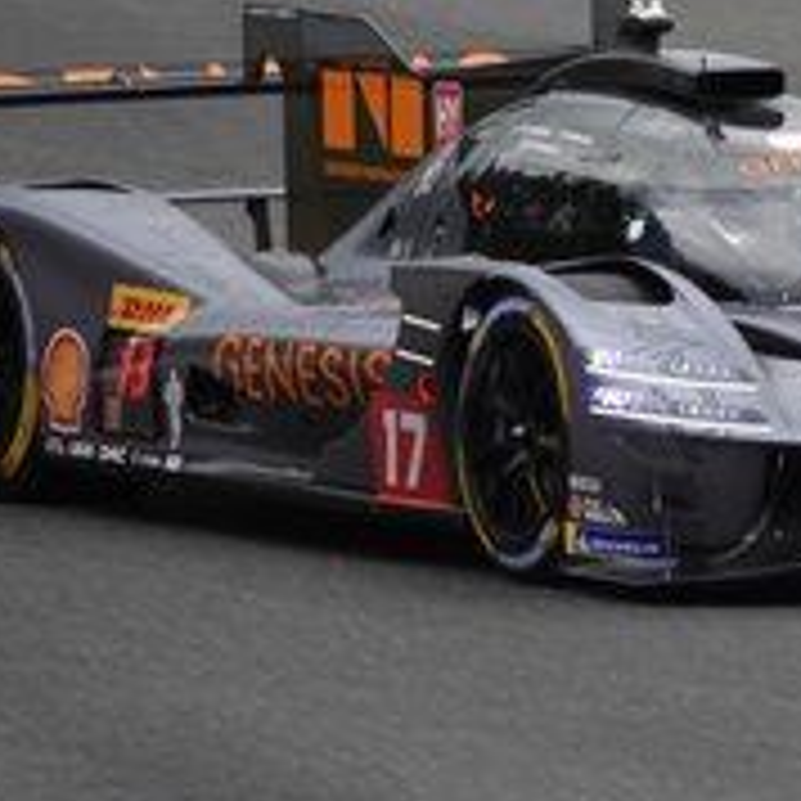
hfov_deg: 1.9
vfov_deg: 1.9
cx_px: 765
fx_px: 24478
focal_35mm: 935
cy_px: 306
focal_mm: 159.66
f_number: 4
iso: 160
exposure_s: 1/800
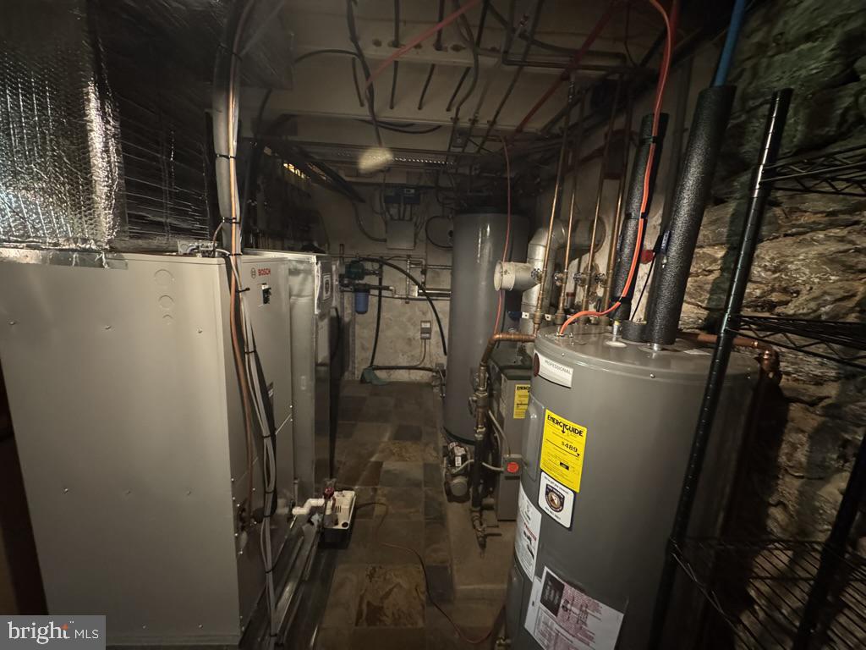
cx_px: 433
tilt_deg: -11.6
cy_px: 325
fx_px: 350
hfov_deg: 102.1
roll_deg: -2.1
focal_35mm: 14
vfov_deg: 85.7
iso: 1600
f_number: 2.2
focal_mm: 2.22
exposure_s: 1/30
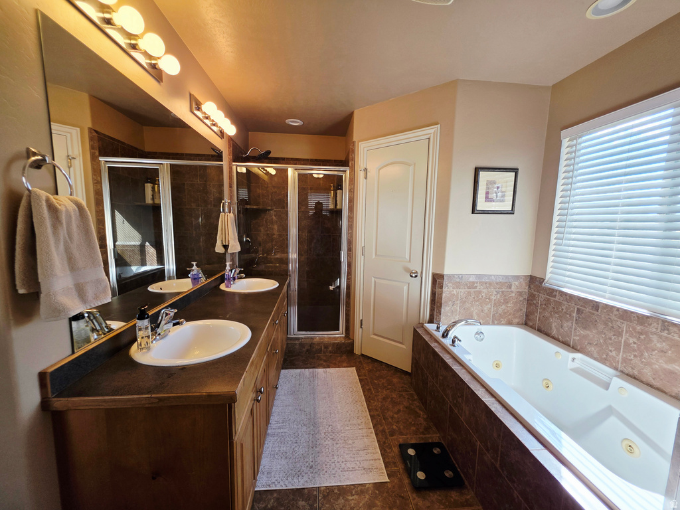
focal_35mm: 13
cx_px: 340
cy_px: 255
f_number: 1.9
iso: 40
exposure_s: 1/120
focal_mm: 2.2
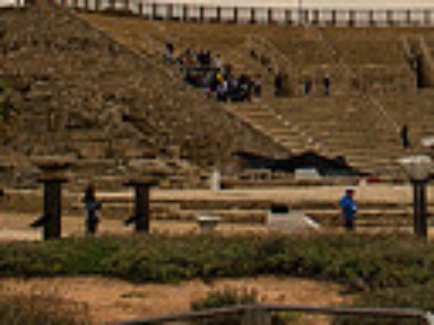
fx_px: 1417
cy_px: -171
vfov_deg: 12.4
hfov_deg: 16.7
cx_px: 505
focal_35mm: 113
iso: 100
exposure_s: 1/1000
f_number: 3.5
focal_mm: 26
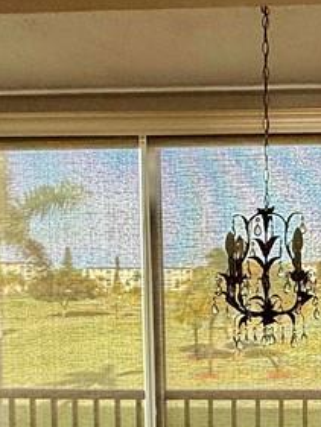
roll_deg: +0.6
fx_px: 630
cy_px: 330
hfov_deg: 27.5
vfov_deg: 36.4
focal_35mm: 51
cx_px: 291
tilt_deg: -4.8
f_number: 2.2
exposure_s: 1/99
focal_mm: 2.22
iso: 125
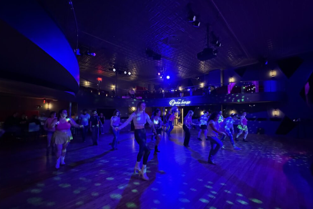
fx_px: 130
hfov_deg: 100.4
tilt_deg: +2.7
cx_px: 157
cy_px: 107
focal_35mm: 15
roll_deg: +0.0
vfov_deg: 77.3
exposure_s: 1/30
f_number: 2.2
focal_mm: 2.22
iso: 1600
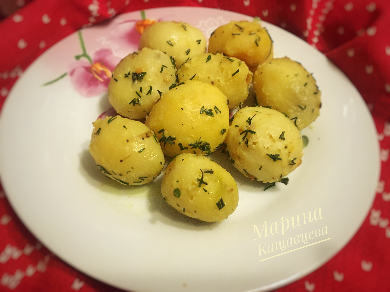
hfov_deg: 61.7
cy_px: 146
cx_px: 195
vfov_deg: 48.2
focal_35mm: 29
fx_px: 327
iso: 320
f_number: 2.2
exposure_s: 1/17
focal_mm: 4.15
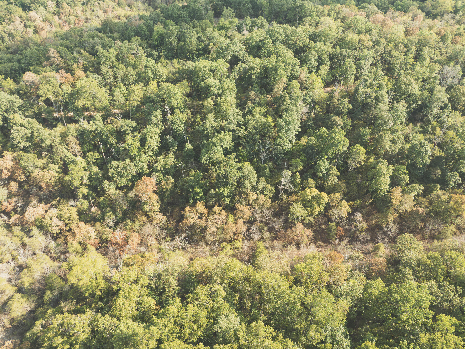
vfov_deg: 54.9
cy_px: 172
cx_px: 232
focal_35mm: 25
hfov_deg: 69.4
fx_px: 336
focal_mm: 12.29
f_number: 2.8
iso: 100
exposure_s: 1/800
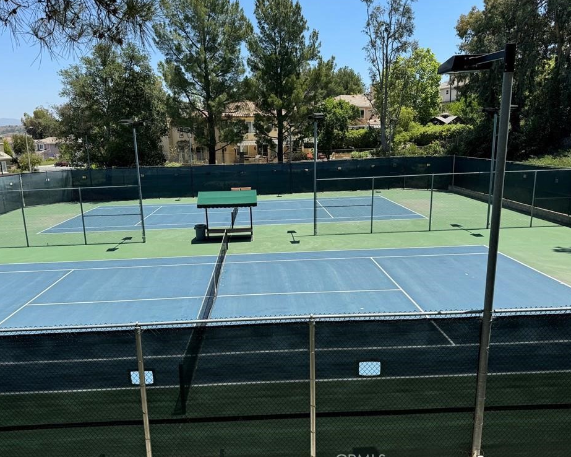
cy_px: 231
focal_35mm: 26
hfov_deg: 65.9
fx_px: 439
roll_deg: +1.4
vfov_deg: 54.9
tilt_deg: -12.1
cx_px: 261
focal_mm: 6.76
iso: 80
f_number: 1.78
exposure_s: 1/2833
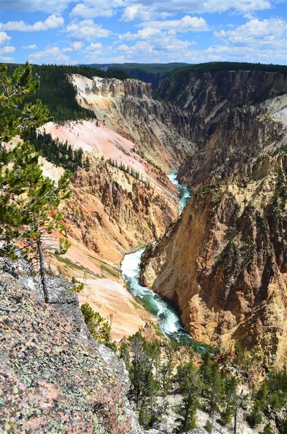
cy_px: 217
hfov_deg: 47.7
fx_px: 325
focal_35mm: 27
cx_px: 144
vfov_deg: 67.5
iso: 100
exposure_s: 1/160
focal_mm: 18
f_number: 11
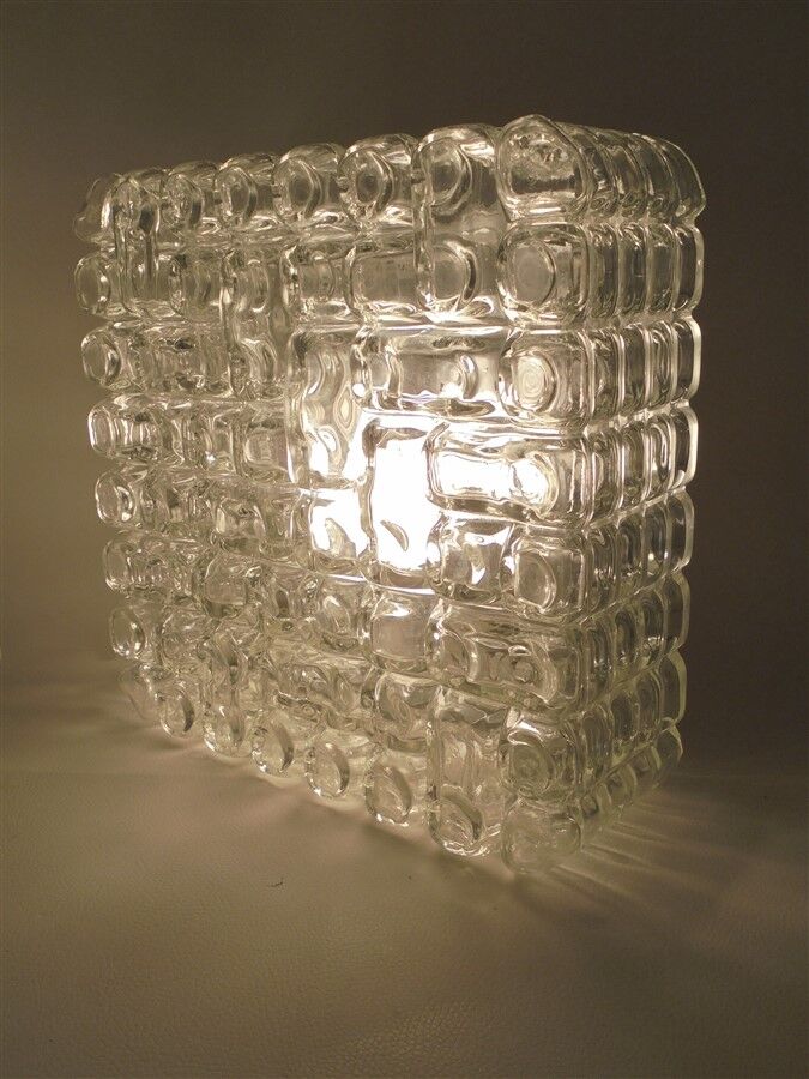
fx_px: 1059
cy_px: 540
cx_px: 404
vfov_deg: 54.0
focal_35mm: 34
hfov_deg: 41.8
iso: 100
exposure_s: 1/160
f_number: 4
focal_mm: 6.1
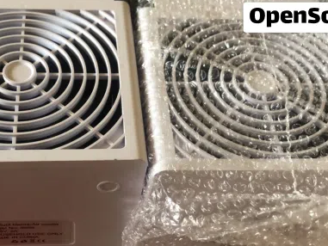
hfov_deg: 40.0
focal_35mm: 47
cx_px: 114
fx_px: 445
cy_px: 157
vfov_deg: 30.7
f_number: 1.8
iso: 100
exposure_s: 1/9
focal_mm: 4
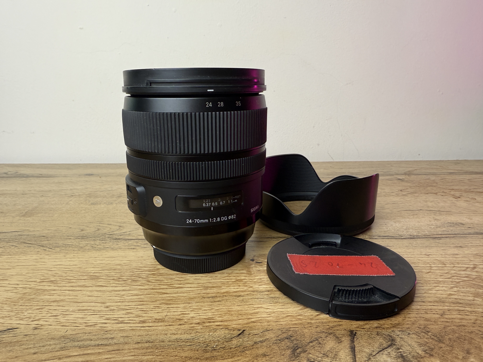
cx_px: 242
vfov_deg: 56.8
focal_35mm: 24
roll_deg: +0.6
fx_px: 335
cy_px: 181
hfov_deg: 71.6
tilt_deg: -14.5
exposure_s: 1/130
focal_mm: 2.22
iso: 125
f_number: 2.2
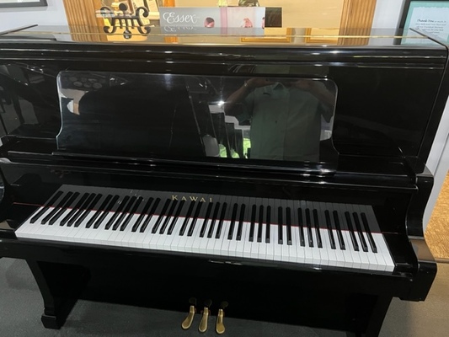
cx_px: 224
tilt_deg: -31.7
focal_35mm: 26
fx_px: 337
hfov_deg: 67.3
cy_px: 168
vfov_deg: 53.1
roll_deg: +1.3
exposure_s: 1/31
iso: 640
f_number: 1.5
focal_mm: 5.7
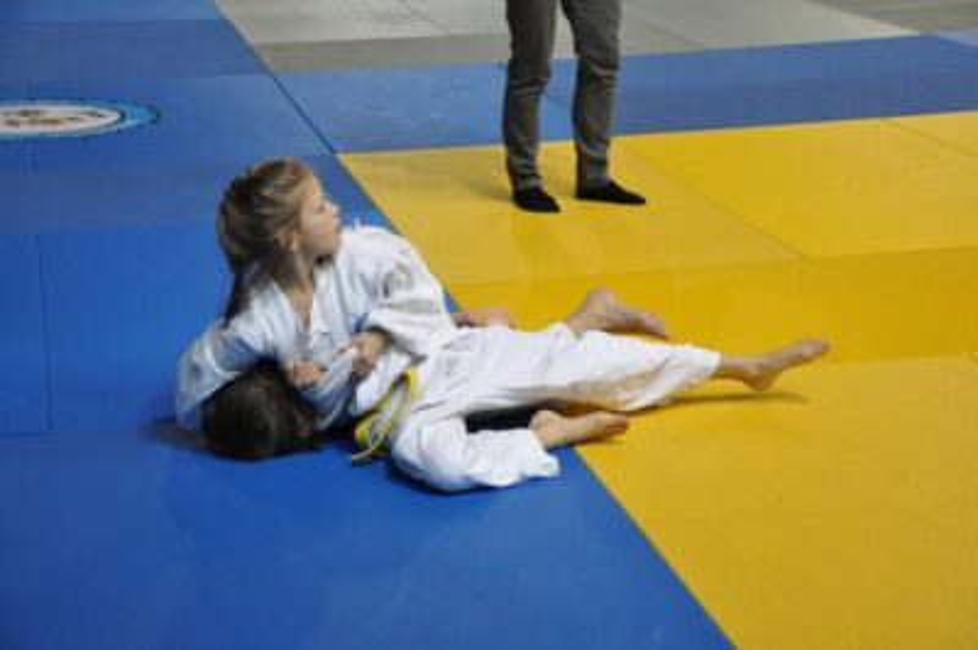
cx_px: 489
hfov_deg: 26.0
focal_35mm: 78
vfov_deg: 17.5
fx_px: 2117
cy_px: 325
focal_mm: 52
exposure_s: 1/100
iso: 2000
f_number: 5
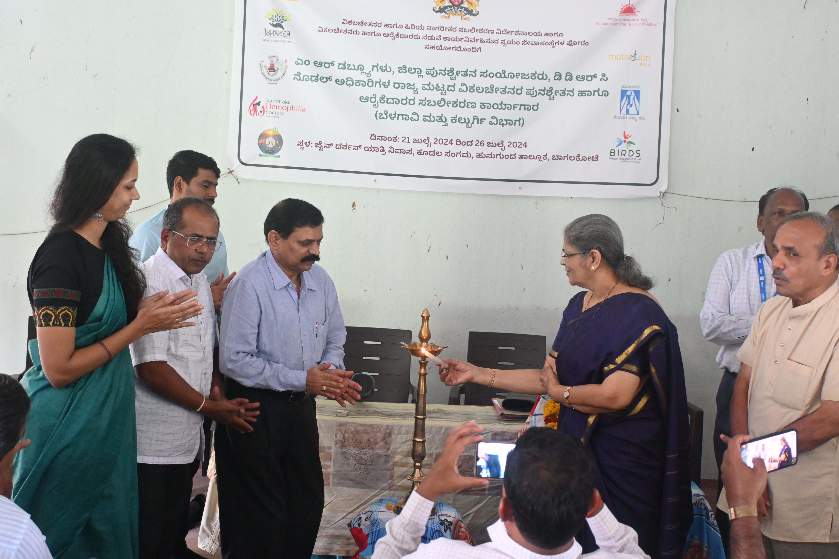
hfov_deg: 45.0
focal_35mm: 44
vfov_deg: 30.8
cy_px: 280
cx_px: 420
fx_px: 1014
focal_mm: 29
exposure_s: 1/80
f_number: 4.8
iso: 3200
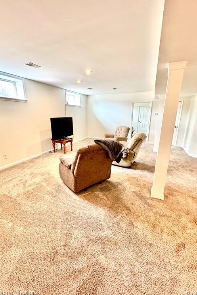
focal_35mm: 15
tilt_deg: -15.2
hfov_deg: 77.3
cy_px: 145
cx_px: 96
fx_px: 123
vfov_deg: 100.4
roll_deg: -0.7
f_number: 2.2
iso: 250
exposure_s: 1/120
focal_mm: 2.22
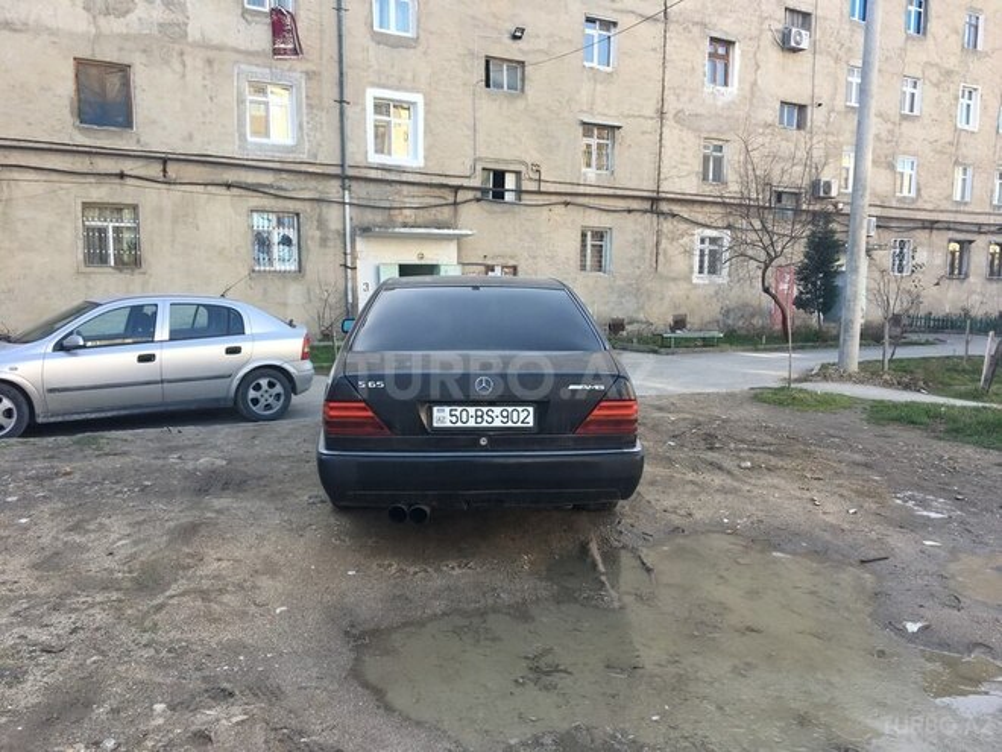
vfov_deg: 48.2
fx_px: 839
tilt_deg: -7.4
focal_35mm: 29
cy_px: 376
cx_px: 501
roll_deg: +0.1
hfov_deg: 61.7
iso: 25
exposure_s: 1/174
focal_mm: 4.15
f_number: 2.2
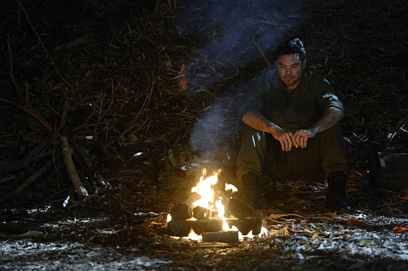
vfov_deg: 6.9
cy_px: 136
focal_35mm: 200
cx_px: 204
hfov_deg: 10.3
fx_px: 2265
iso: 6400
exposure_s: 1/200
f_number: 3.5
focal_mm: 200
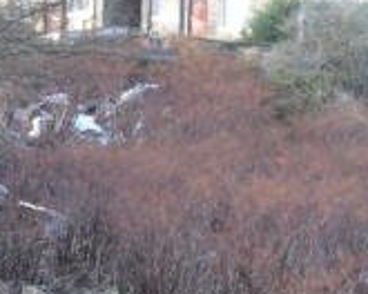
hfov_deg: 15.1
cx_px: -115
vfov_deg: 12.7
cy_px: 259
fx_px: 1318
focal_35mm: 121
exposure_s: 1/45
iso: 100
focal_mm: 6.3
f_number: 3
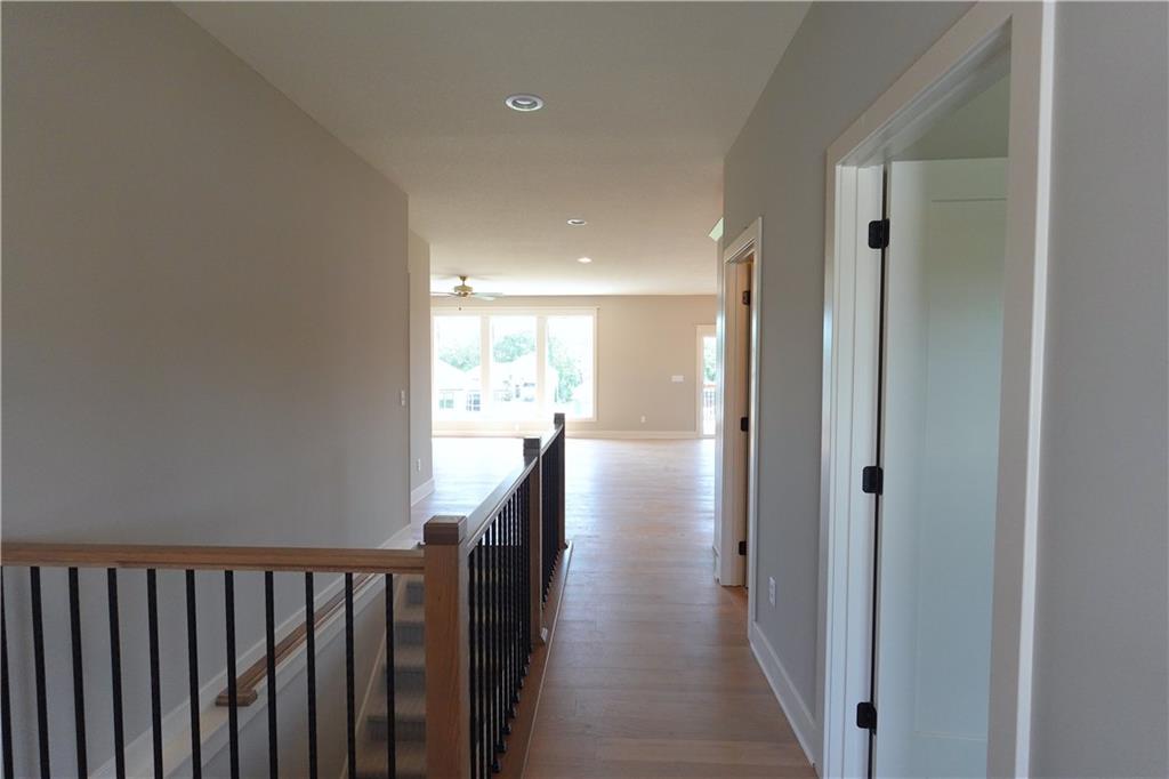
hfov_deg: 90.0
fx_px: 584
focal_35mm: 18
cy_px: 390
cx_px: 584
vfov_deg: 67.3
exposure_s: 1/125
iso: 800
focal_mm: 6.9
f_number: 5
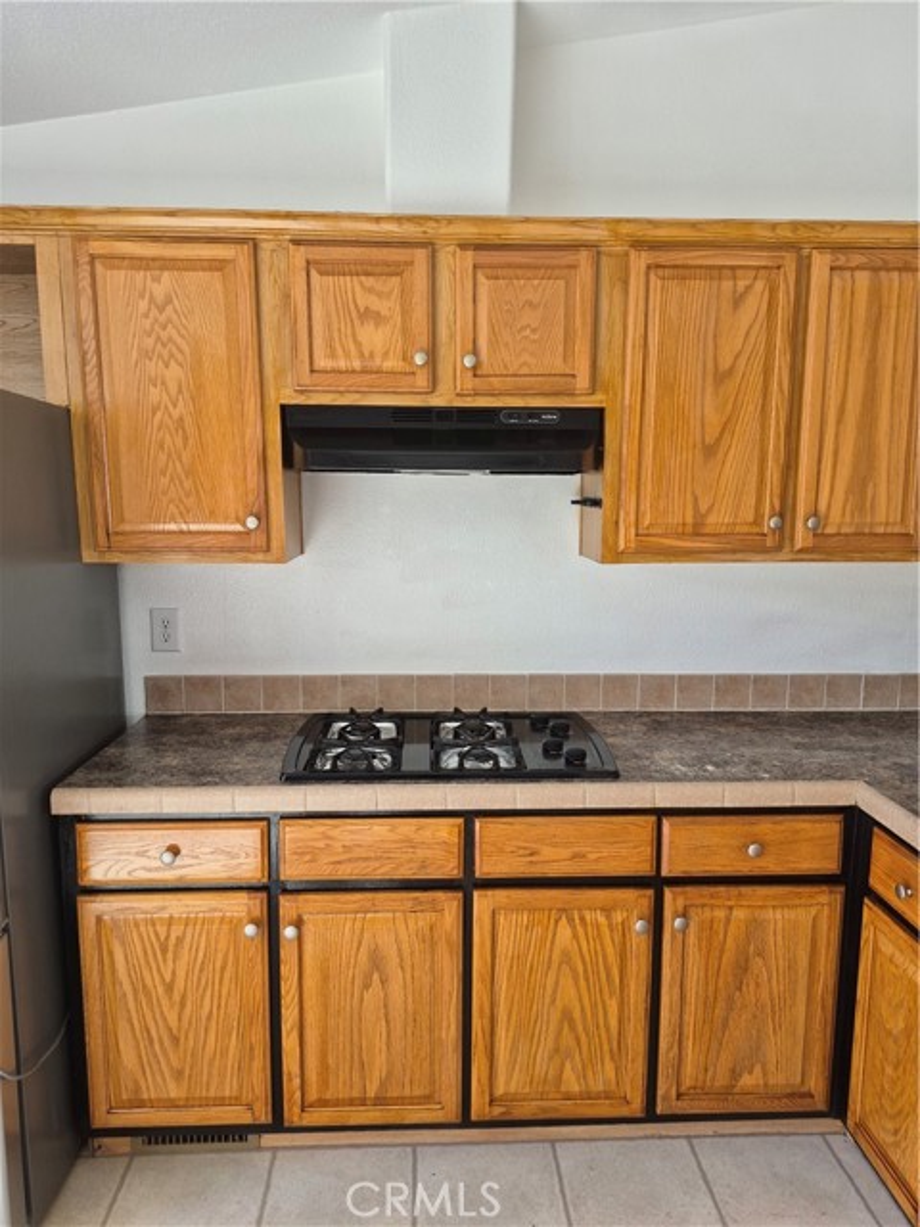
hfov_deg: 58.9
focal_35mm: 23
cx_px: 460
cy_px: 614
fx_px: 815
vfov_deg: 73.9
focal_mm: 5.4
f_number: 1.8
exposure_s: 1/359
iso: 125
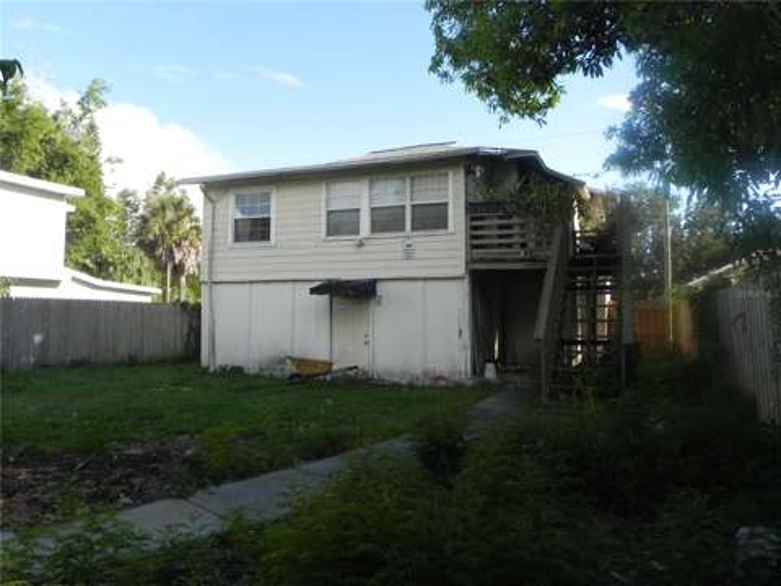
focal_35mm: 26
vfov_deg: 53.1
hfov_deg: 67.3
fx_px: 587
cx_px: 390
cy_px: 293
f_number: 4.5
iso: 160
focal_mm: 4.6
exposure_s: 1/493
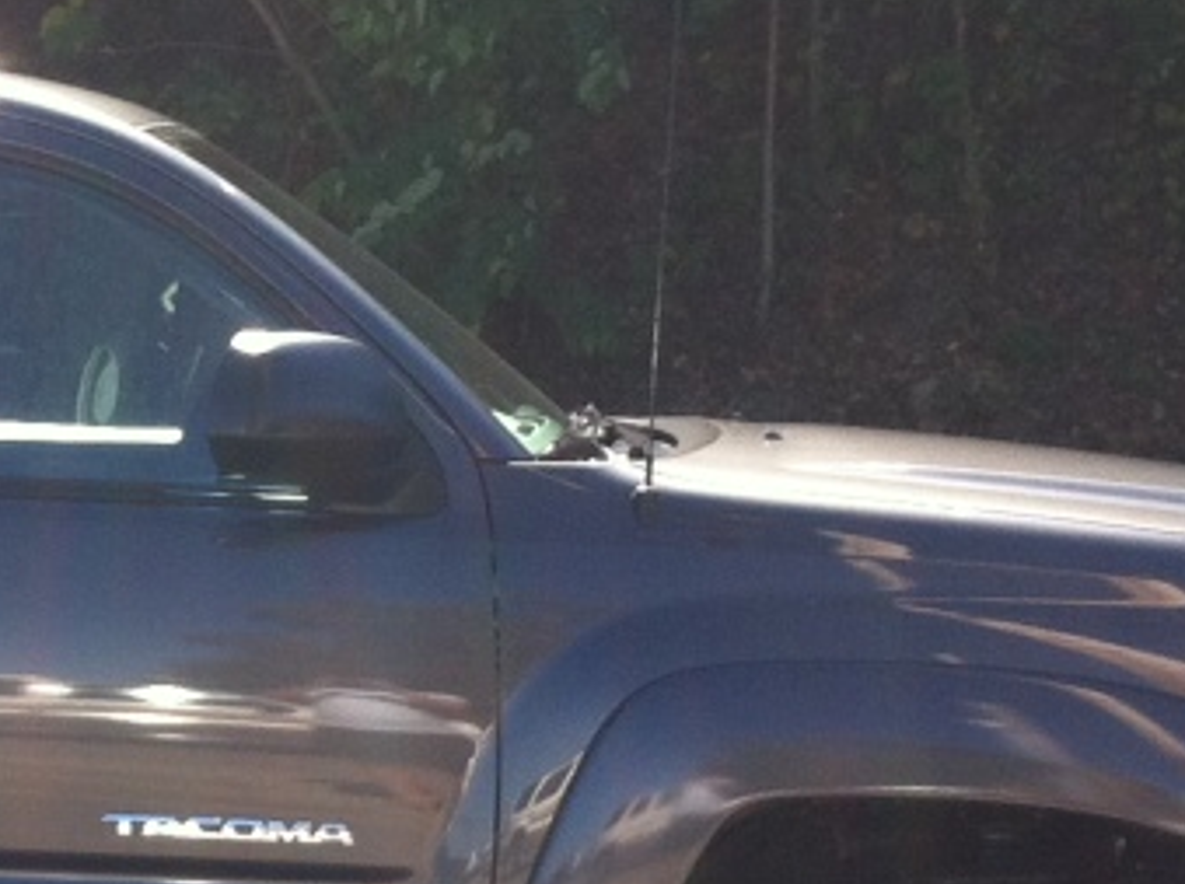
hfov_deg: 14.3
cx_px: -178
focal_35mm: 134
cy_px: 828
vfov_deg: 11.0
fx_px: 4579
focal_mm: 3.85
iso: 80
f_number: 2.8
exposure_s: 1/343
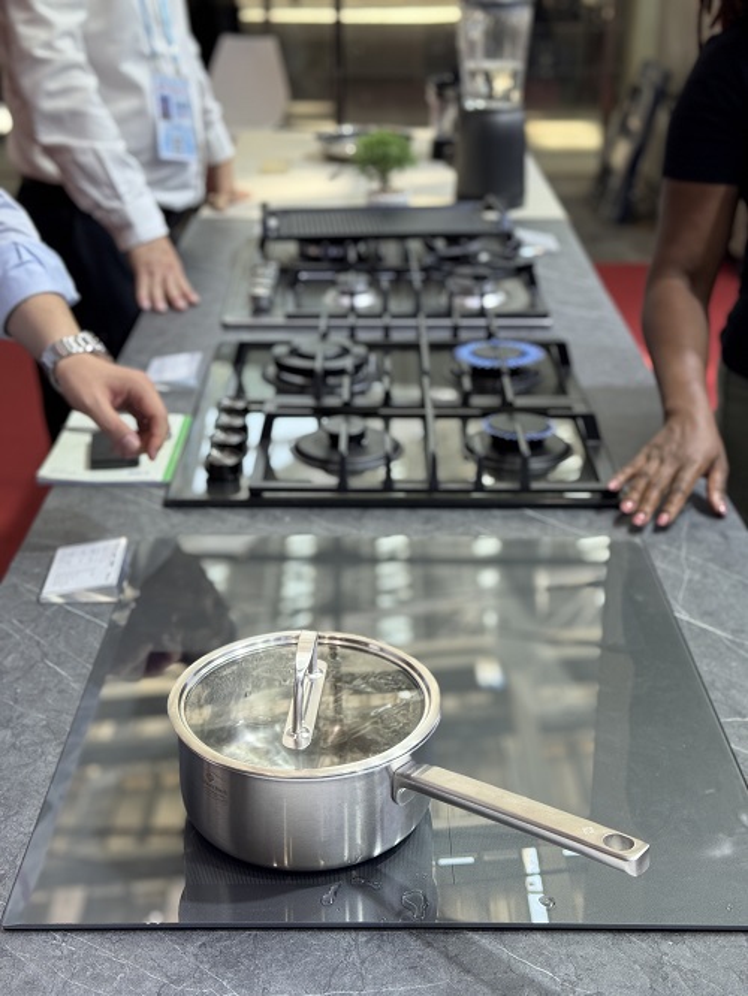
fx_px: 1382
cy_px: 498
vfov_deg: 39.6
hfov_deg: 30.3
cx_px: 374
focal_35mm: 48
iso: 64
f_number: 1.78
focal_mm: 6.76
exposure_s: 1/100
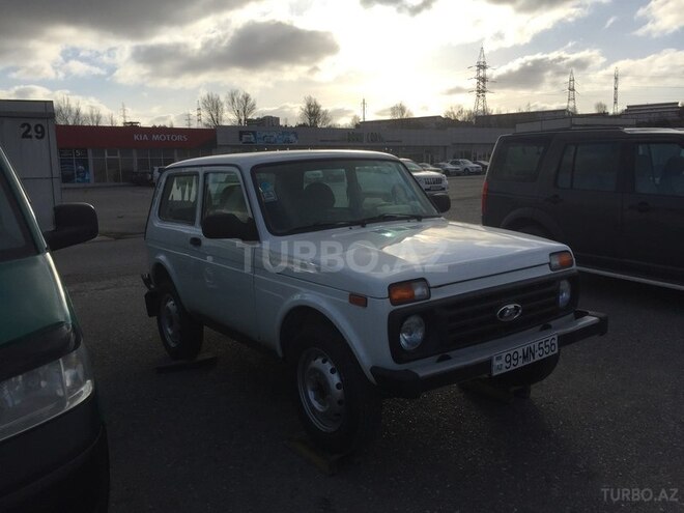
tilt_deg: -9.0
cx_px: 342
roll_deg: +1.5
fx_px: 573
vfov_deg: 48.2
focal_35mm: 29
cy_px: 256
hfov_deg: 61.7
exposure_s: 1/3968
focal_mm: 4.15
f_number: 2.2
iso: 32
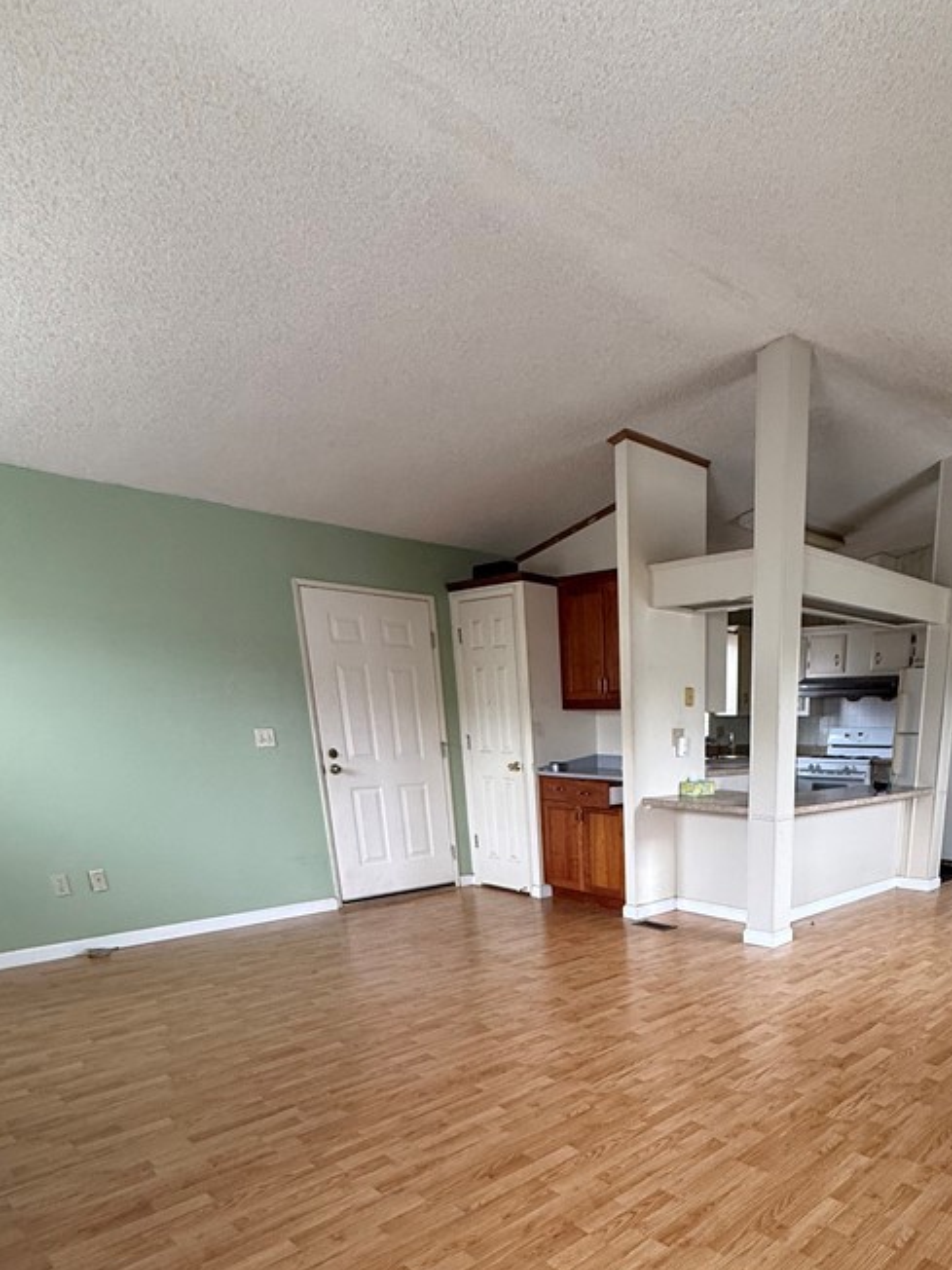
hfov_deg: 58.3
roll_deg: -0.8
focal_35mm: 22
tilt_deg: -16.7
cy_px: 978
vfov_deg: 70.4
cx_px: 701
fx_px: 807
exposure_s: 1/80
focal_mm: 2.22
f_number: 2.2
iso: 320
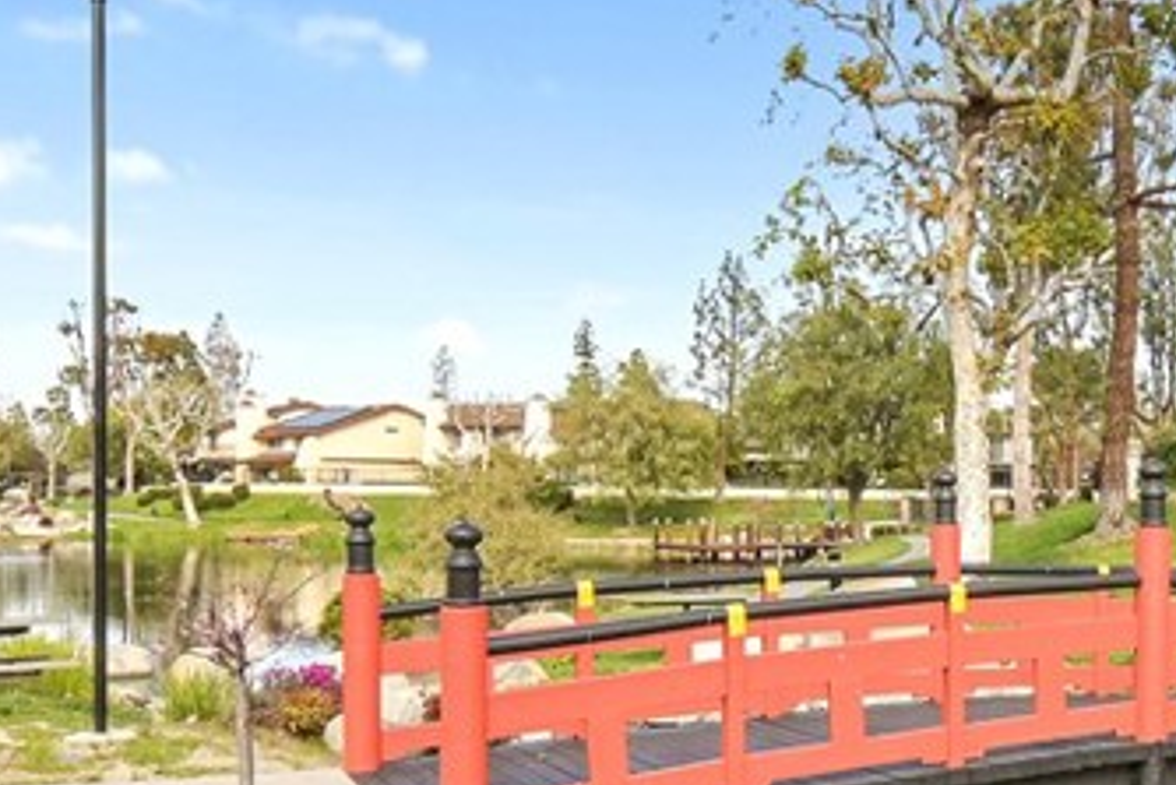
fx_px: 1503
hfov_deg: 41.5
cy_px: 565
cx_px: 884
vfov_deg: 28.9
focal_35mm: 46
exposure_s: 1/320
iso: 200
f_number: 8
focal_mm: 10
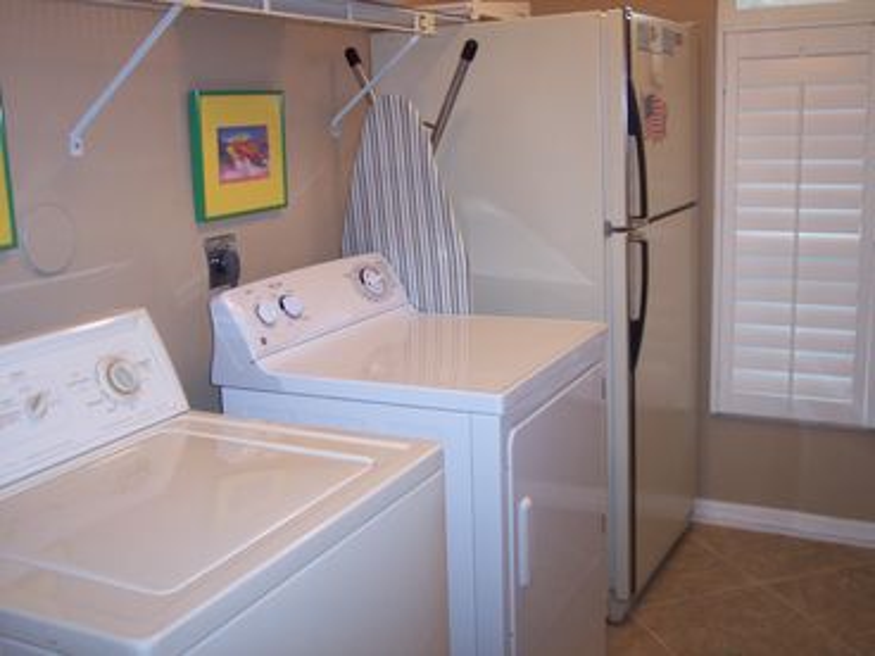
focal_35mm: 38
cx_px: 438
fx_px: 961
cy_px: 328
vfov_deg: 37.7
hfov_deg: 49.0
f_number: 2.8
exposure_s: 1/30
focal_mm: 8
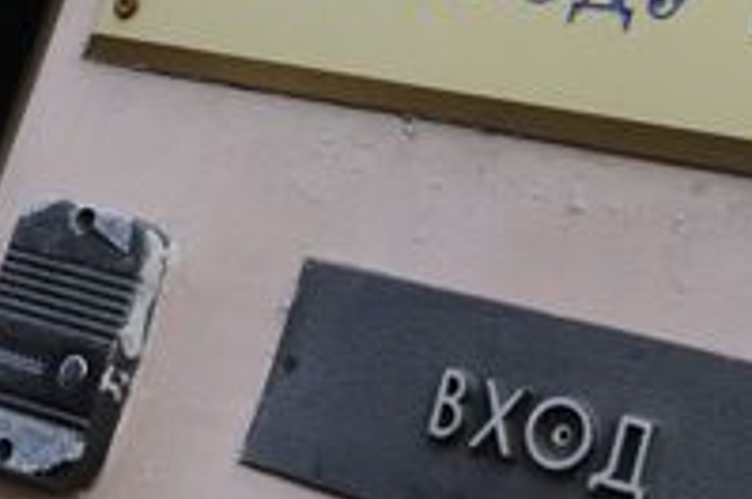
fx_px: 2127
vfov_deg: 13.0
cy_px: -125
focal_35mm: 102
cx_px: 253
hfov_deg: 20.0
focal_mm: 29
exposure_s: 1/320
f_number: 5
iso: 320
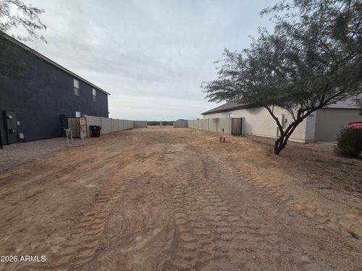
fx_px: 136
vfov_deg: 89.9
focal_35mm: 13
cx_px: 181
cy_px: 136
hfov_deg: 106.2
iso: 50
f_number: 2.2
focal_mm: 2.2
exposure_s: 1/1636
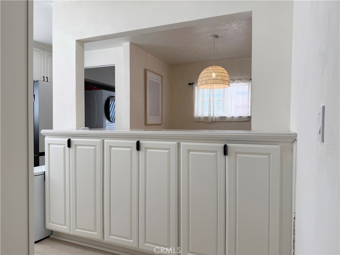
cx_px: 170
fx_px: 236
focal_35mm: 24
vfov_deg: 56.8
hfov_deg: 71.6
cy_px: 128
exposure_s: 1/193
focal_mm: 6.76
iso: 64
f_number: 1.78
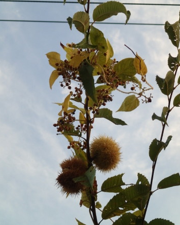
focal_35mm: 107
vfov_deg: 18.0
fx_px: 713
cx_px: 91
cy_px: 105
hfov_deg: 14.4
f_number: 4.9
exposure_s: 1/100
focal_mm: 18
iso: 250
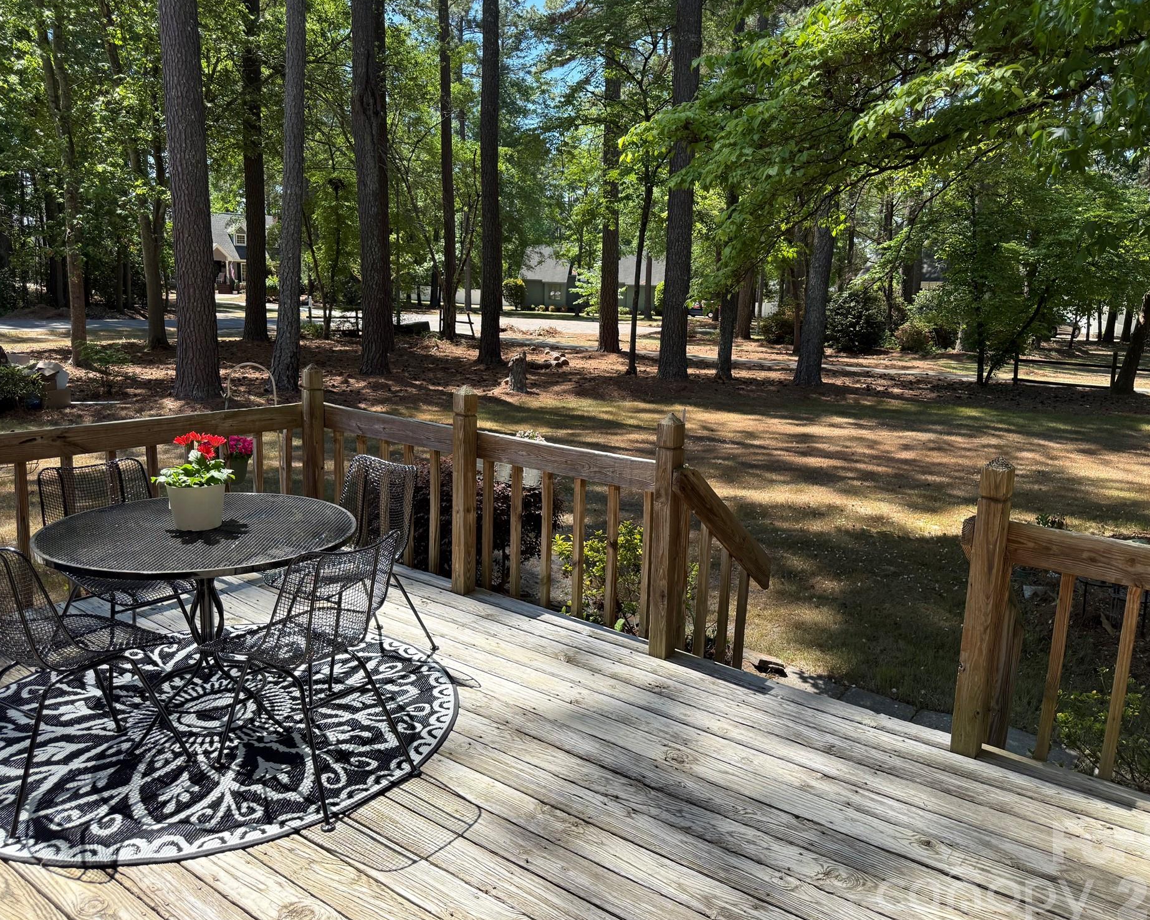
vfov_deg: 54.9
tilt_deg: -10.2
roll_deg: -1.9
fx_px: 885
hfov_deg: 66.0
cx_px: 613
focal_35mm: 26
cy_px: 464
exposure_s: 1/1553
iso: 100
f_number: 1.78
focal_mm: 6.76
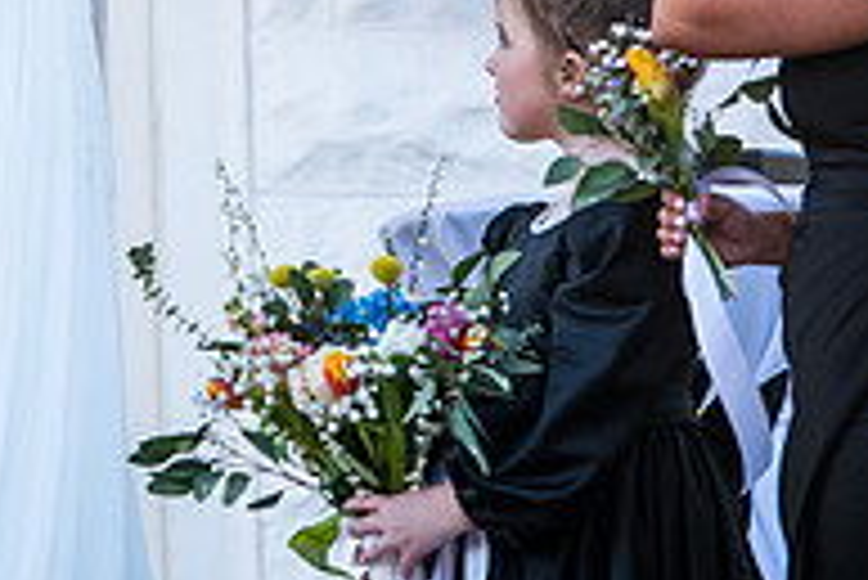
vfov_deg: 3.0
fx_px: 10882
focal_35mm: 451
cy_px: -268
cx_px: -423
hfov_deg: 4.5
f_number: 3.5
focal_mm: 150
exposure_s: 1/400
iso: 200
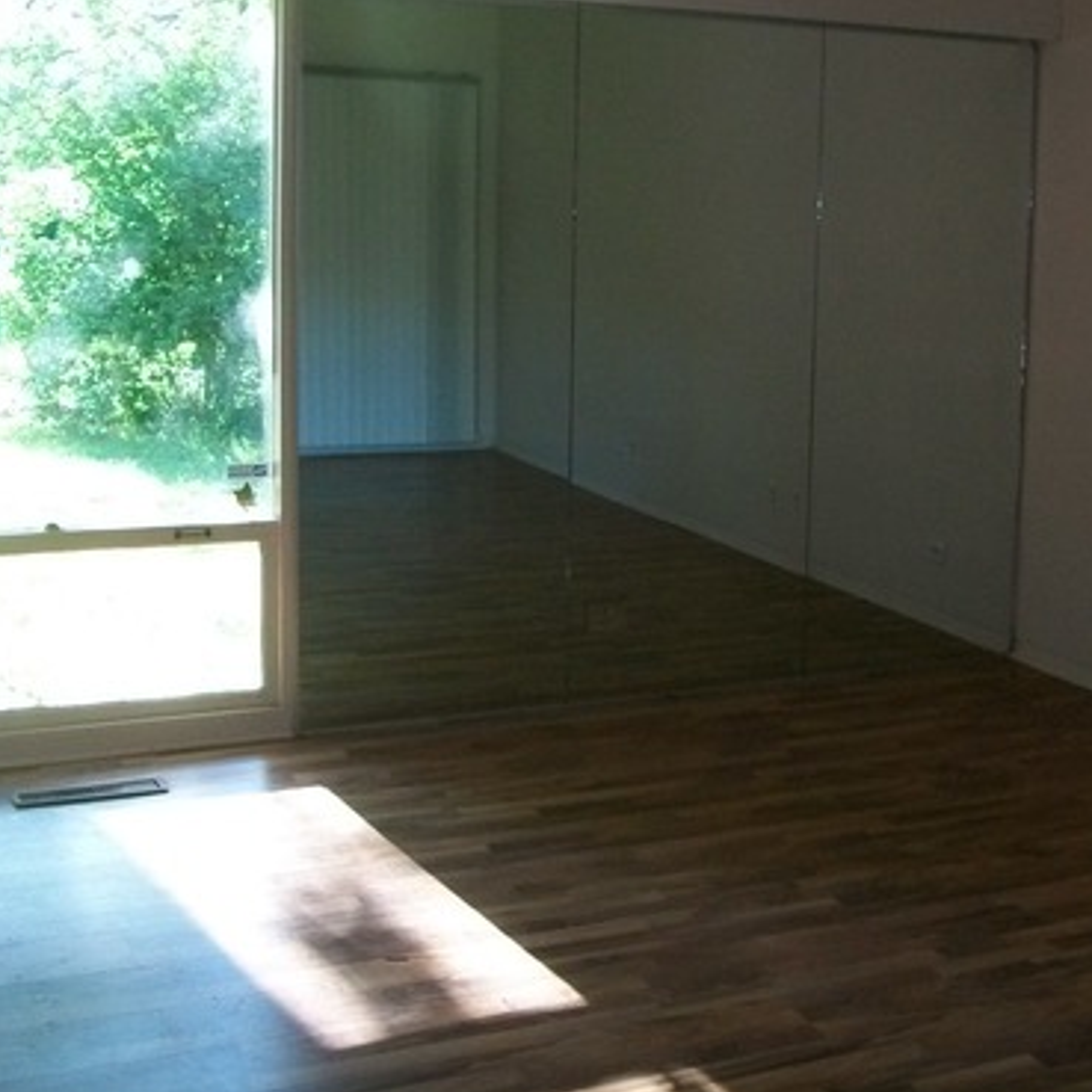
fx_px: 1749
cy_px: 468
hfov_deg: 34.2
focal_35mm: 49
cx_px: 769
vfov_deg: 34.6
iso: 160
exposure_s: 1/30
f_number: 2.9
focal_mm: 5.7
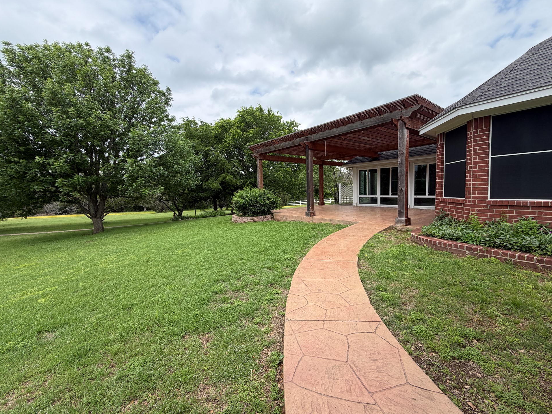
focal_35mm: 15
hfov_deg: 98.1
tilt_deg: -3.4
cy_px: 205
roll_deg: +1.0
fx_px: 239
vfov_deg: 81.8
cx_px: 284
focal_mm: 2.22
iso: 25
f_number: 2.2
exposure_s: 1/770
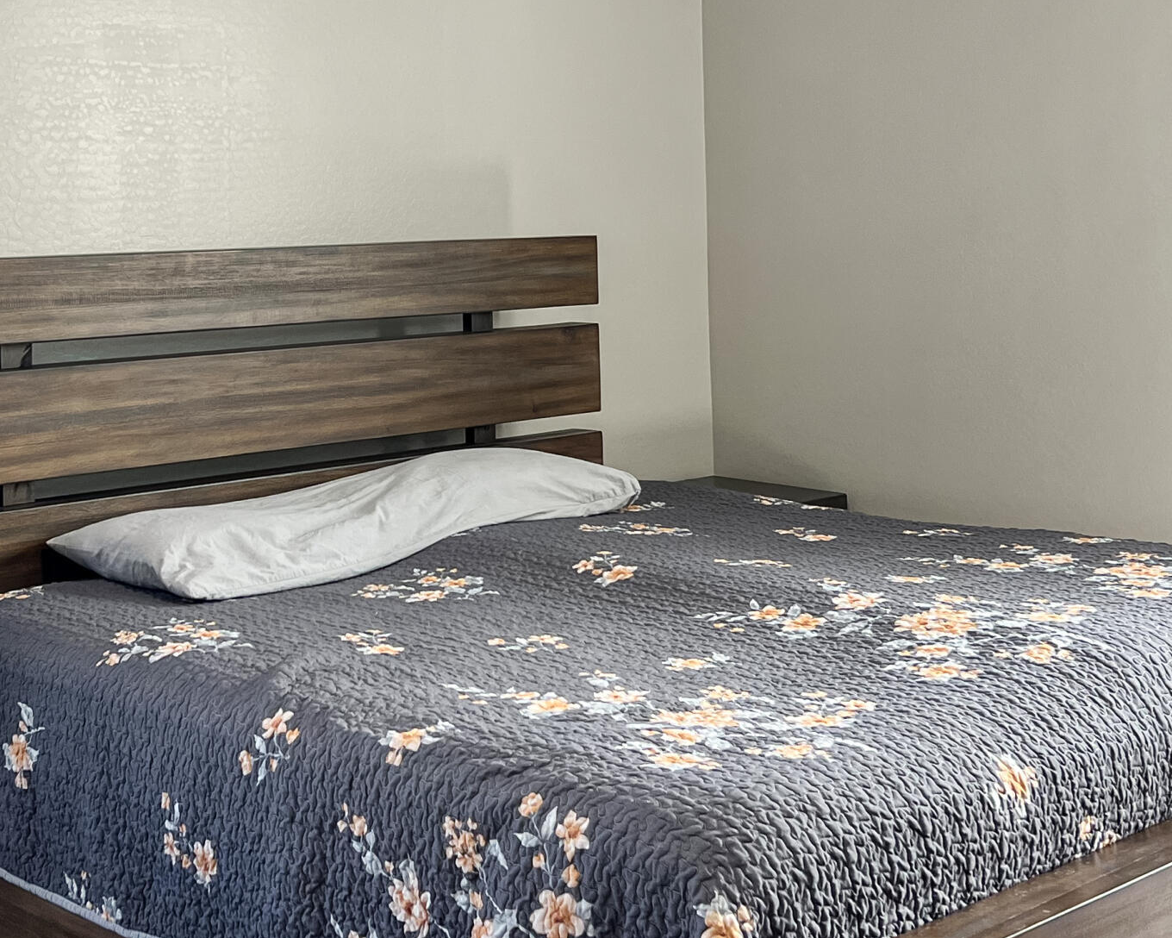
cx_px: 369
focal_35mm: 56
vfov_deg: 27.0
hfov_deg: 33.2
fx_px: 1942
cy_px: 313
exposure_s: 1/120
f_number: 1.5
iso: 100
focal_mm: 5.7
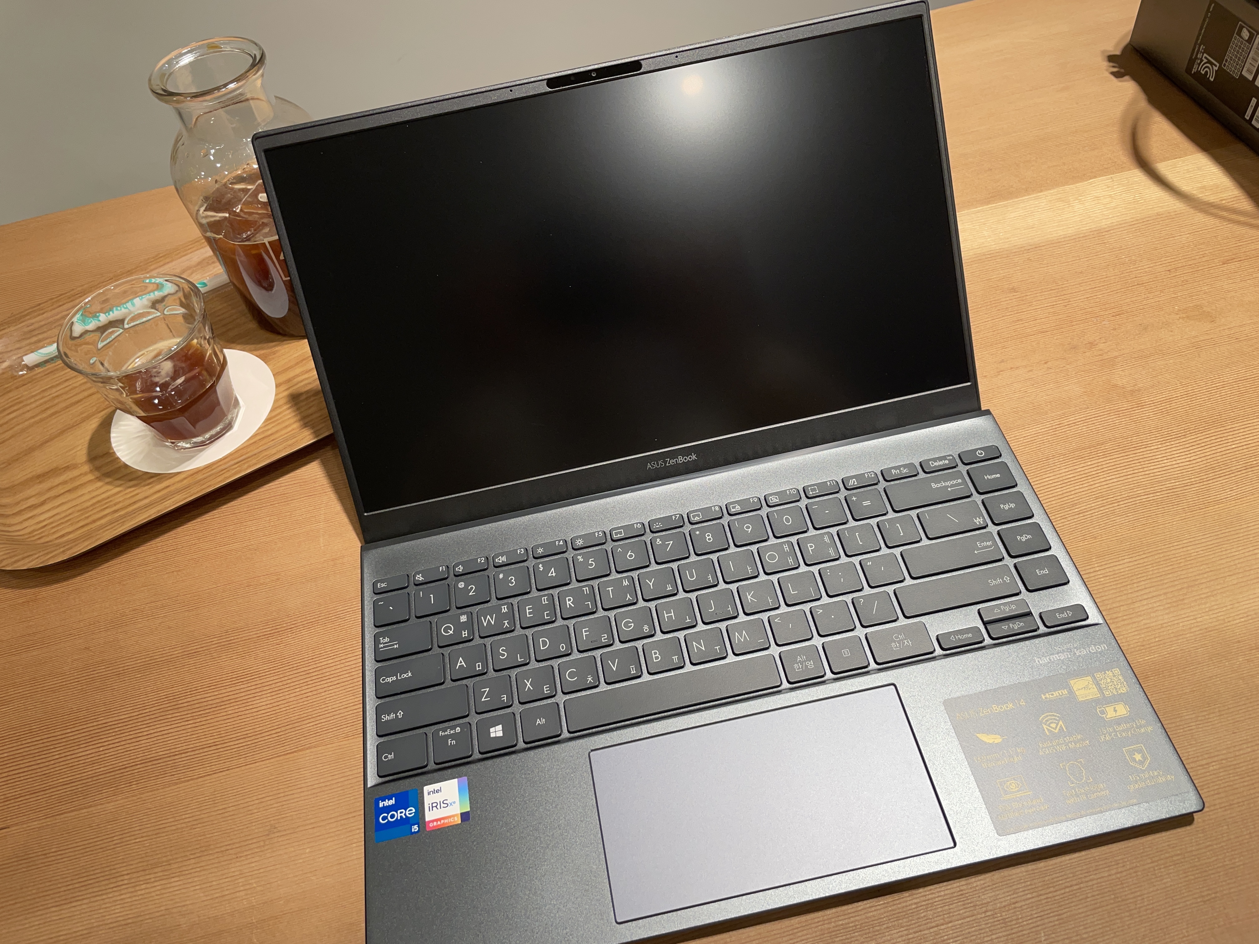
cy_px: 472
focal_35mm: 26
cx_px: 630
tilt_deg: -51.7
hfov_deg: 67.3
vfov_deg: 53.1
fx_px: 946
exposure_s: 1/120
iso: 50
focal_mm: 4.2
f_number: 1.6
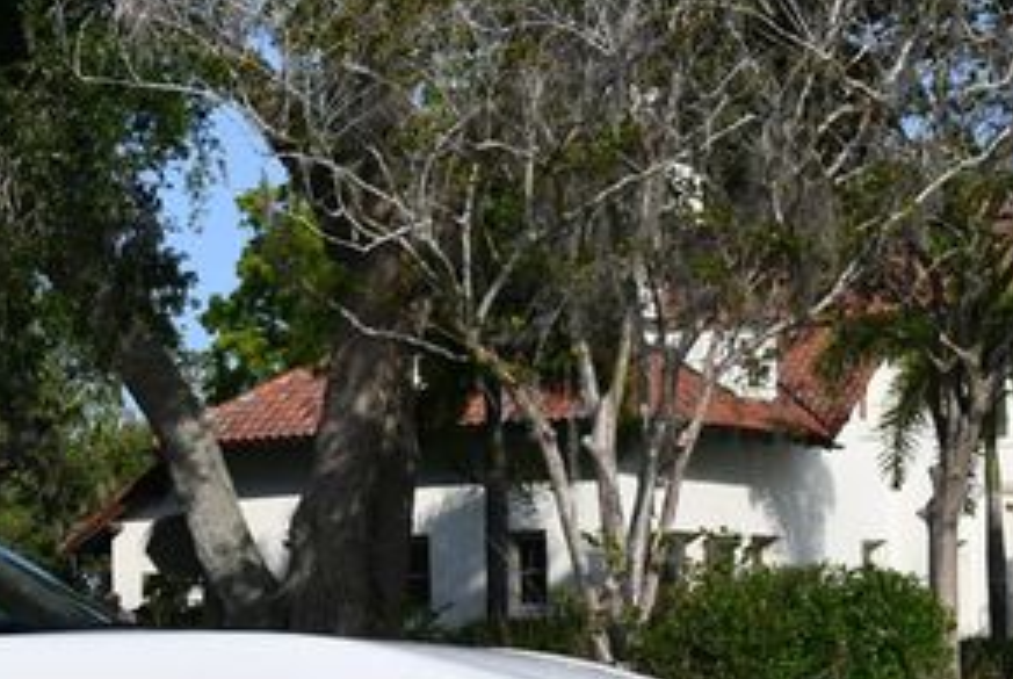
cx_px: -45
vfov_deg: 11.1
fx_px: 3466
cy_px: 536
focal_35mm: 123
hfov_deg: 16.2
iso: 100
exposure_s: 1/250
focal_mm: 28
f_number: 8
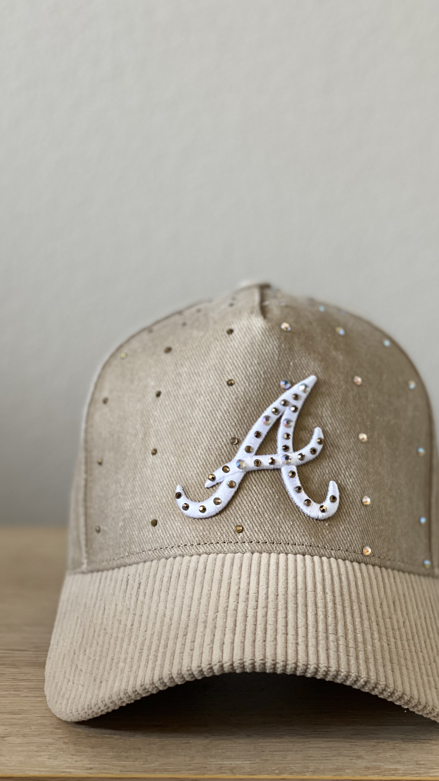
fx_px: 1449
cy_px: 389
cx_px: 262
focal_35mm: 70
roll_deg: -0.5
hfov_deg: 17.2
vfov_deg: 30.2
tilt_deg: -7.6
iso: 250
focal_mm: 7.5
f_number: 2.2
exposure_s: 1/40
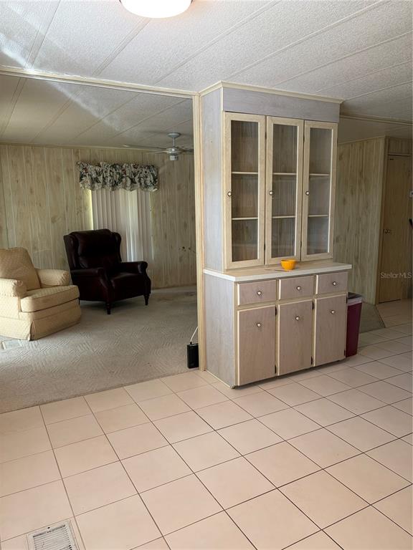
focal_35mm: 26
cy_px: 275
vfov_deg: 67.3
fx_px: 414
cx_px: 206
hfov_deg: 53.1
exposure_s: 1/60
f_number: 1.6
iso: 64
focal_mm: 5.96
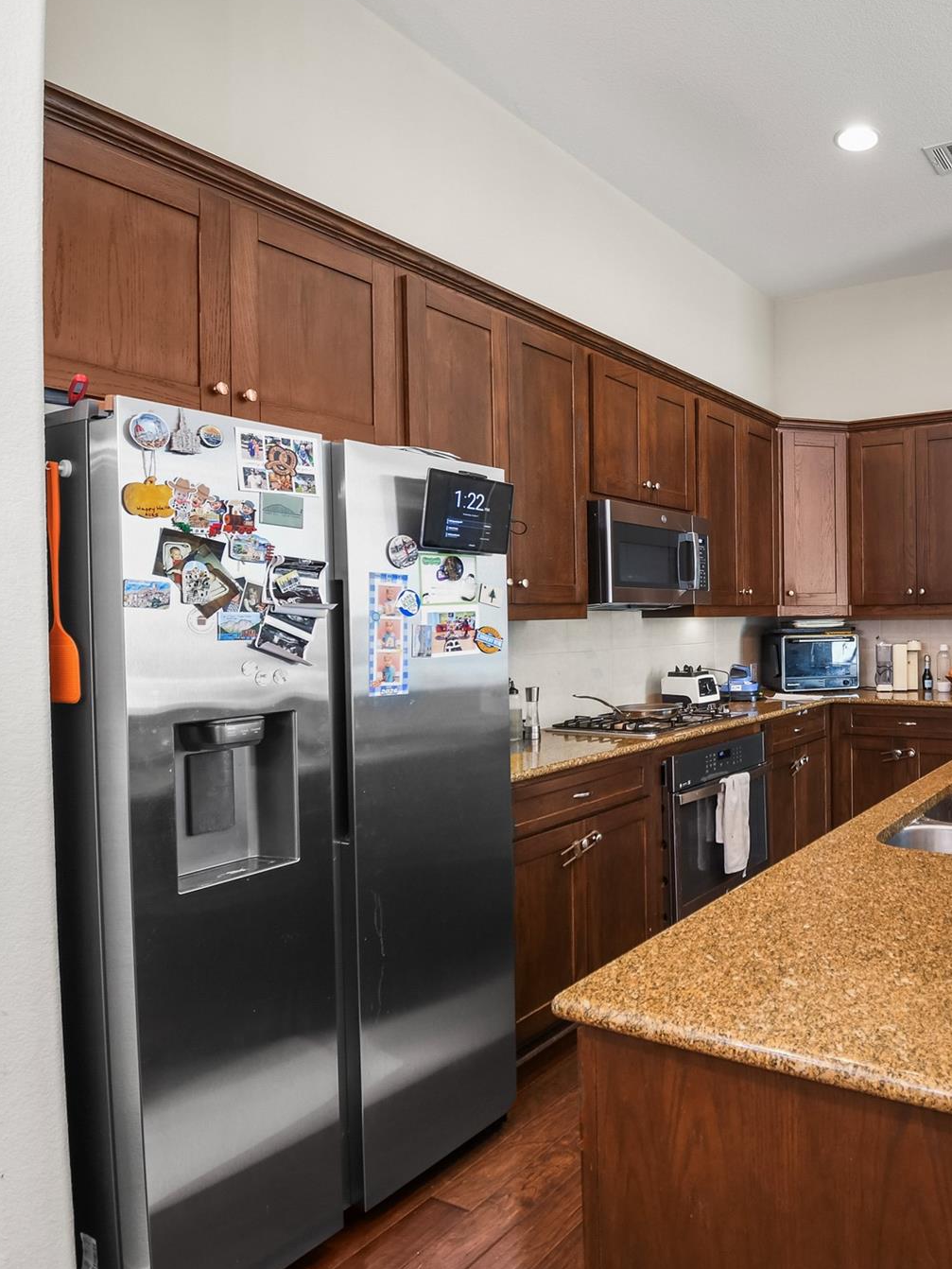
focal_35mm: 22
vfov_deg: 76.4
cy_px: 631
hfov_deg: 55.3
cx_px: 804
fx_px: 806
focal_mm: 10
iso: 400
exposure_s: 1/5
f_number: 4.5
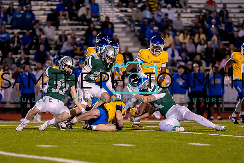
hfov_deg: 7.6
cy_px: 93
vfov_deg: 5.1
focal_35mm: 270
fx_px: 1832
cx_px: 115
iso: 3200
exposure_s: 1/1000
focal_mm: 200
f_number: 2.8
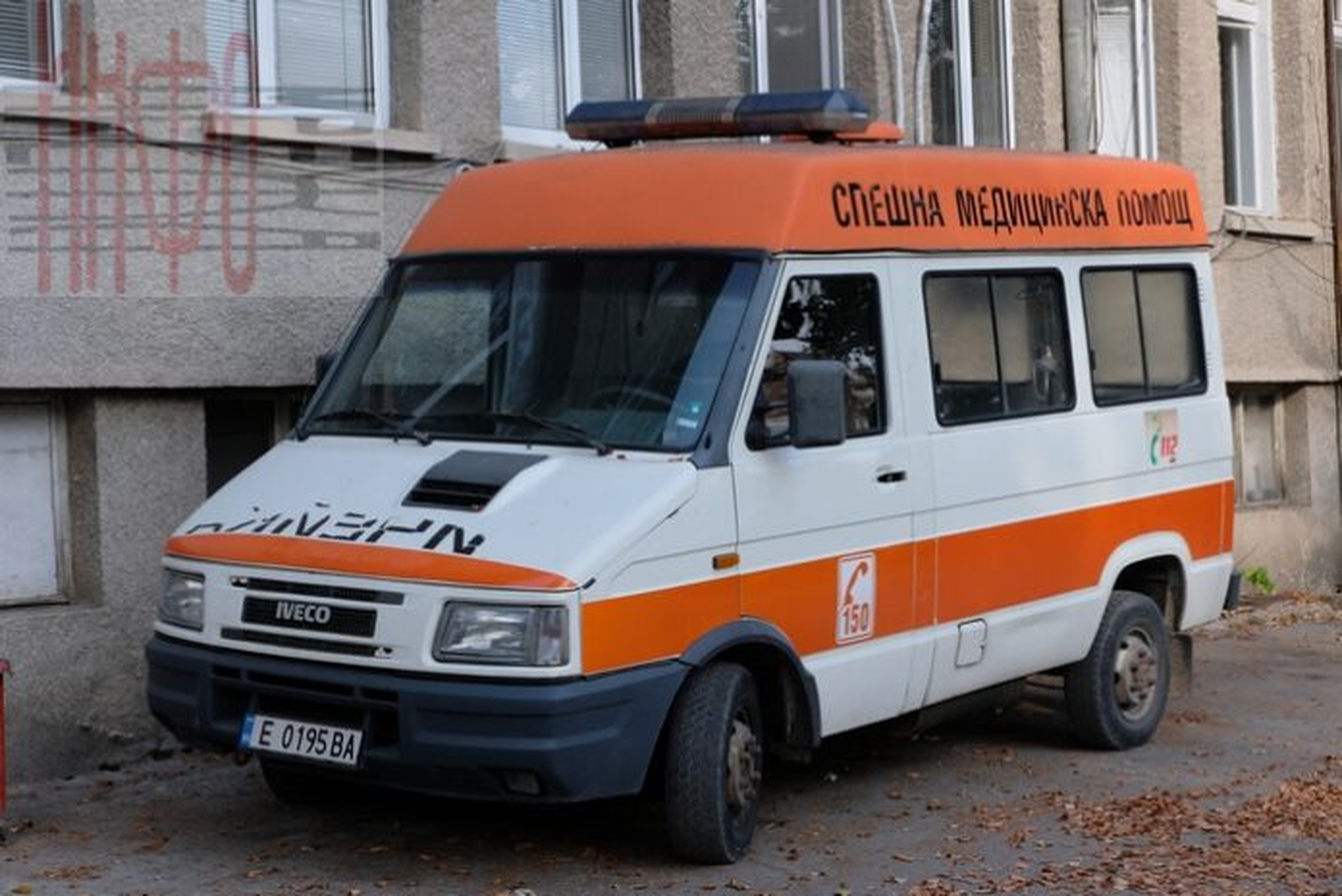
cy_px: 448
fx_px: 2350
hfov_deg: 31.9
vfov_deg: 21.6
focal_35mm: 63
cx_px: 671
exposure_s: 1/420
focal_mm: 41.8
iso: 400
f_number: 5.6
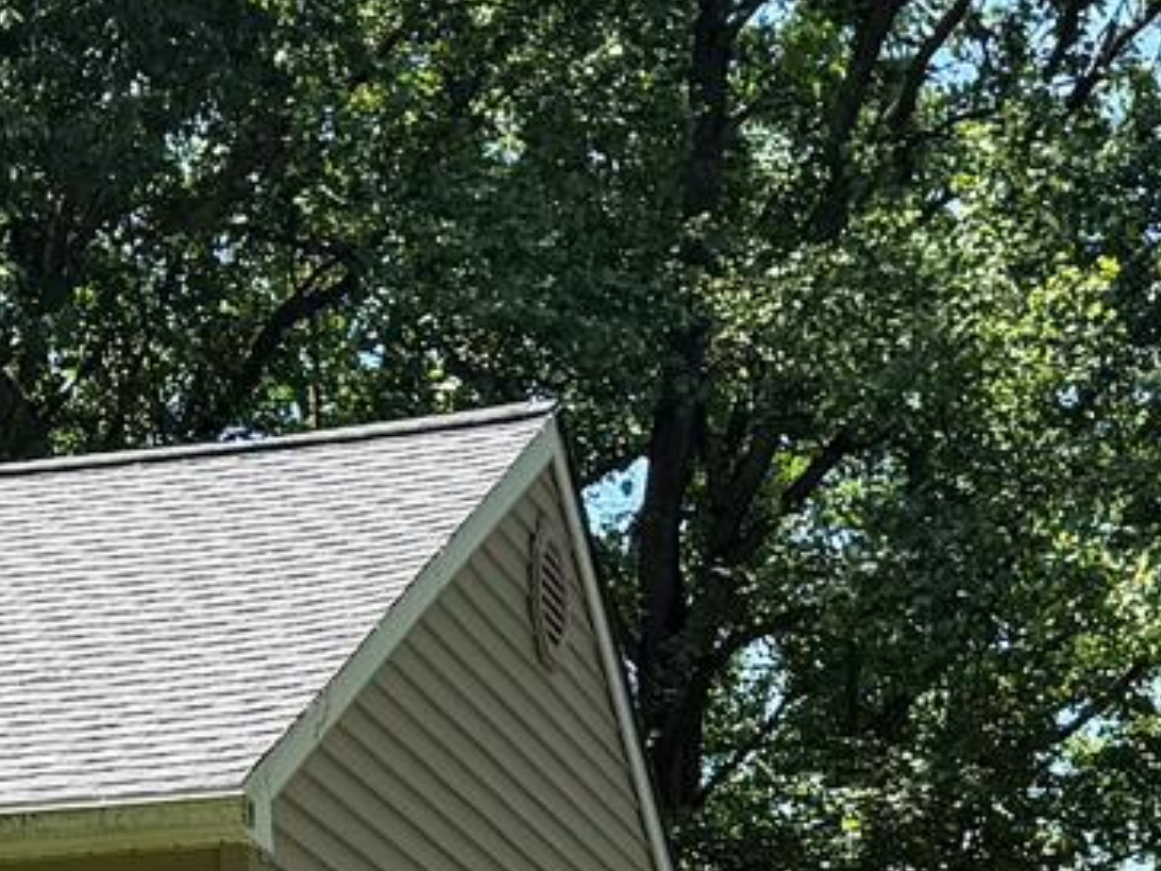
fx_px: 4528
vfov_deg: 10.1
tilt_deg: +1.2
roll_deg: +0.0
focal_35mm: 135
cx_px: 246
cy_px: 1758
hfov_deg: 14.5
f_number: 1.78
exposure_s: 1/1211
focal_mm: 6.76
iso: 80
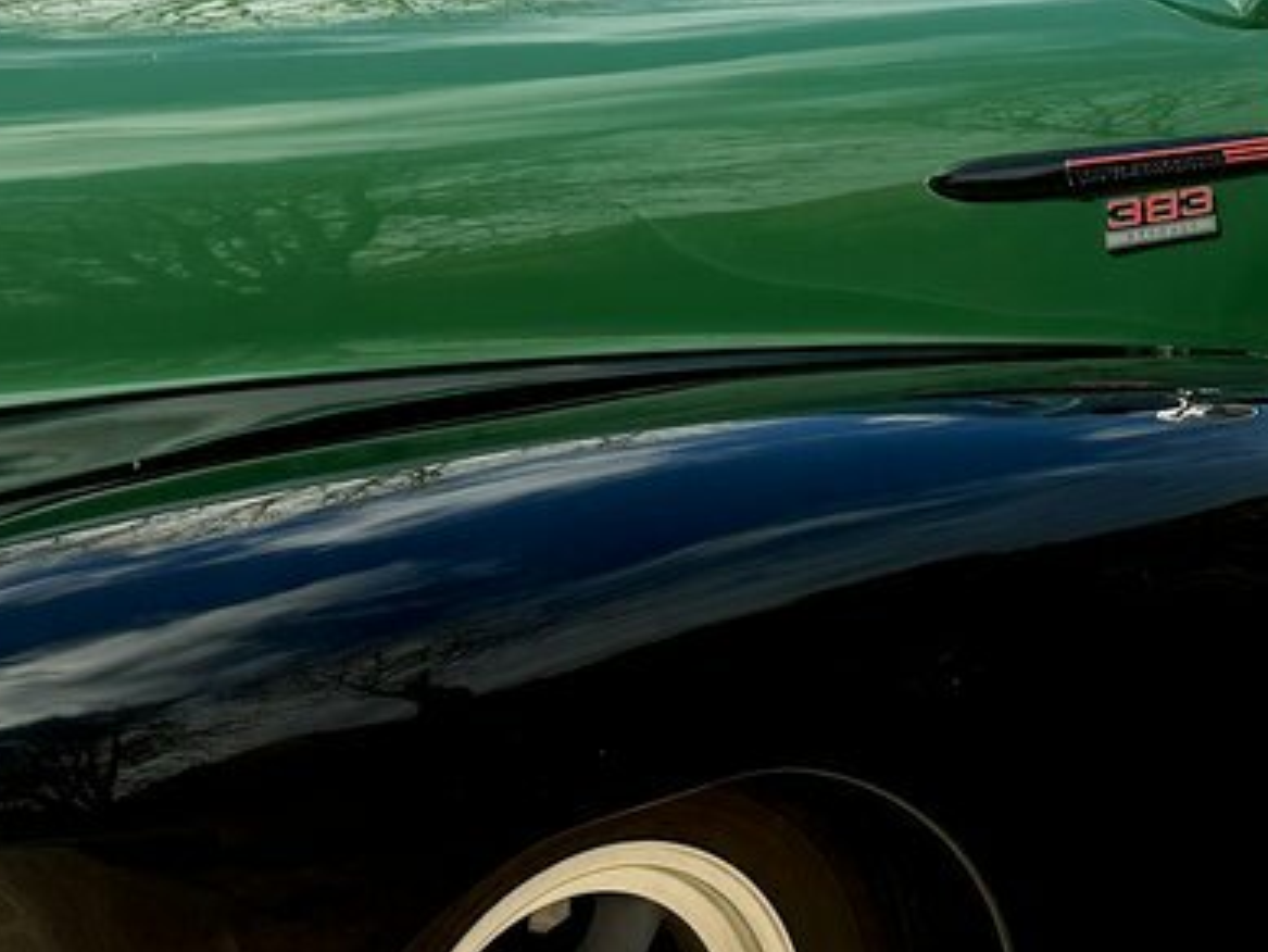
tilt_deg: -15.3
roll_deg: +0.0
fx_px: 2711
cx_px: 808
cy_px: 469
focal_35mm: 74
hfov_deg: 26.2
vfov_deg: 19.9
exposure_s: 1/1292
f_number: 1.78
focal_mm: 6.76
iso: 80
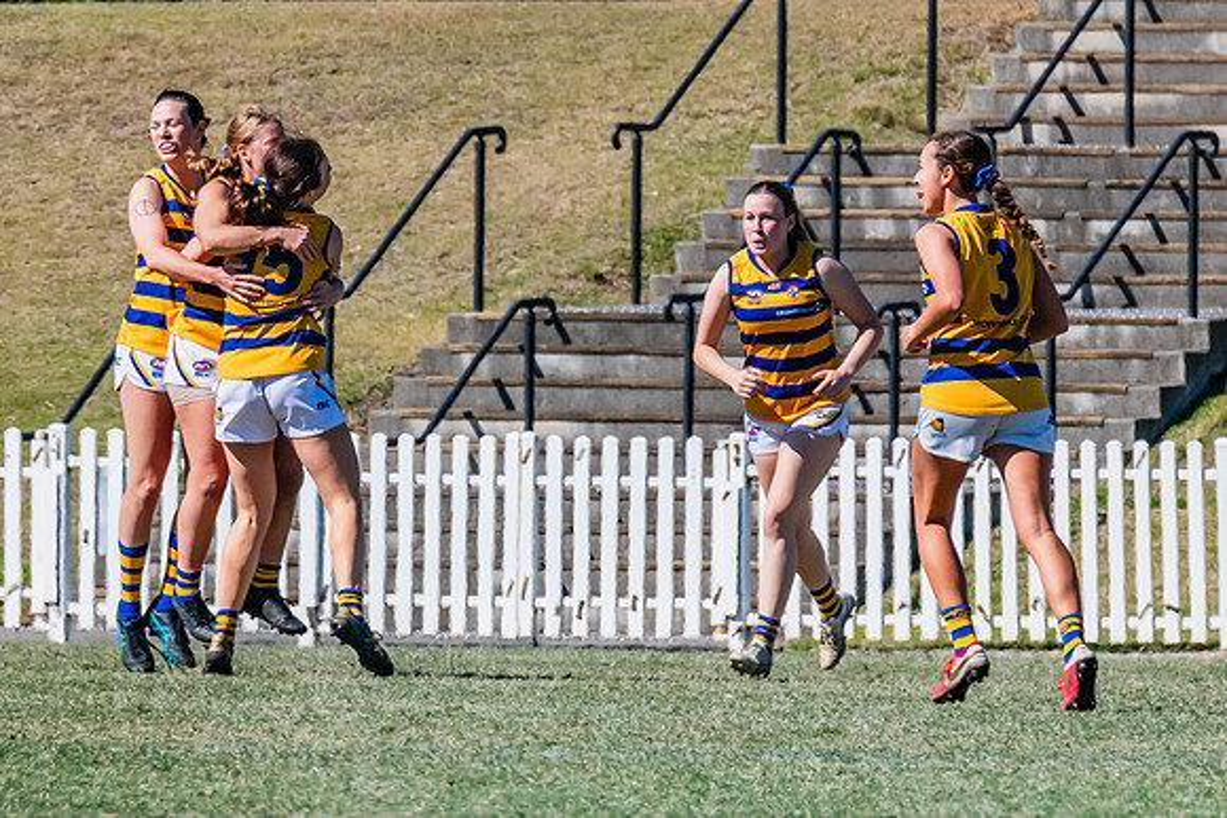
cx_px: 338
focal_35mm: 901
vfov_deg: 1.5
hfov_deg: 2.3
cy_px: 335
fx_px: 30712
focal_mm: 420
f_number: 11
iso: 800
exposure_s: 1/1600
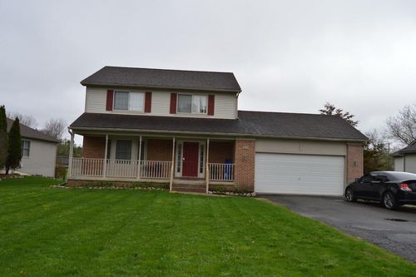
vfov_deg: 47.9
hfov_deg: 67.4
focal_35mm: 27
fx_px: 312
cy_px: 138
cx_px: 208
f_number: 5.6
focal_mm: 18
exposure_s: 1/200
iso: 100
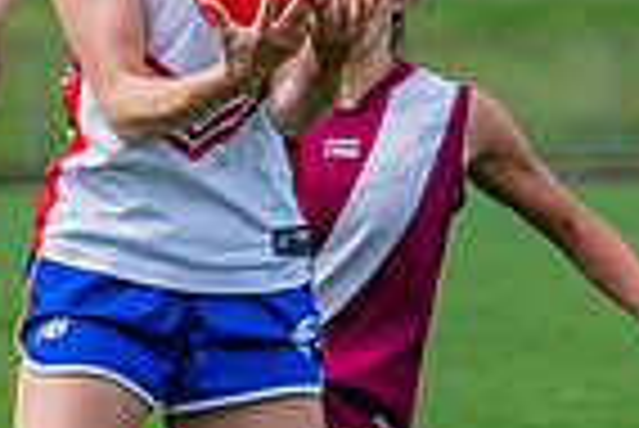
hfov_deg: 1.8
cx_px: 312
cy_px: 100
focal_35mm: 1119
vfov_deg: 1.2
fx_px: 19882
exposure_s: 1/1600
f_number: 5.6
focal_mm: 210
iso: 800
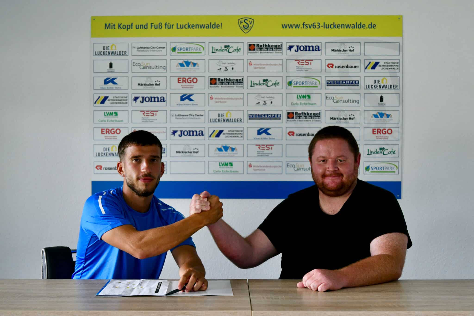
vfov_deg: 41.1
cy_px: 158
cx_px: 237
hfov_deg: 58.7
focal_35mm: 32
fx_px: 421
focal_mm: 32
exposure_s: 1/800
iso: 2000
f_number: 2.8
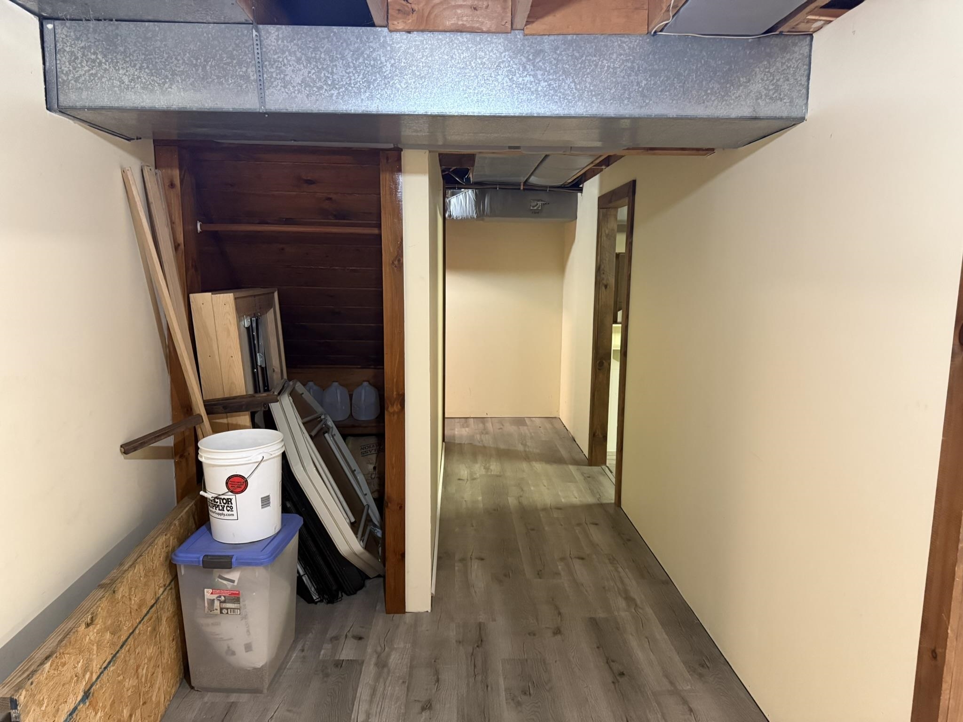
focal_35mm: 24
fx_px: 668
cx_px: 482
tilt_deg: -7.6
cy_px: 361
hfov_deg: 71.6
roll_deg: -0.7
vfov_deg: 56.8
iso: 800
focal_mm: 6.76
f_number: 1.78
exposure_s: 1/60
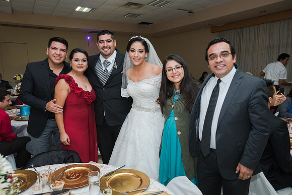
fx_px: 211
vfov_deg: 49.6
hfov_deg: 69.4
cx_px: 146
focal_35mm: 26
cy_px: 98
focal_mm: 26
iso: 1600
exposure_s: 1/100
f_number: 4
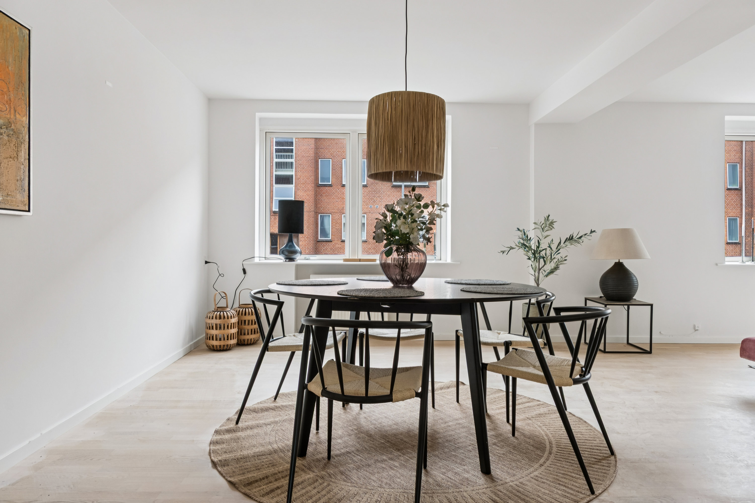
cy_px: 252
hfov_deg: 68.9
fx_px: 550
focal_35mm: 26
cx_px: 378
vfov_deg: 49.1
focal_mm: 17.5
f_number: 8
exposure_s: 1/10
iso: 200
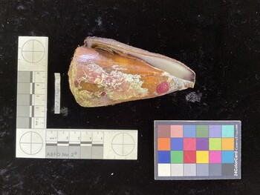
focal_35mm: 29
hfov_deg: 61.6
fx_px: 218
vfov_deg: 48.3
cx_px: 130
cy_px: 98
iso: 80
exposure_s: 1/50
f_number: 1.8
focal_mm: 3
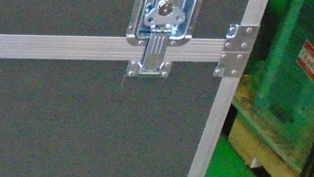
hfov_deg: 17.2
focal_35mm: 105
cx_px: -230
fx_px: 874
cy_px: 45
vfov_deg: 11.5
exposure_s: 1/80
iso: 800
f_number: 3.2
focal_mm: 4.6
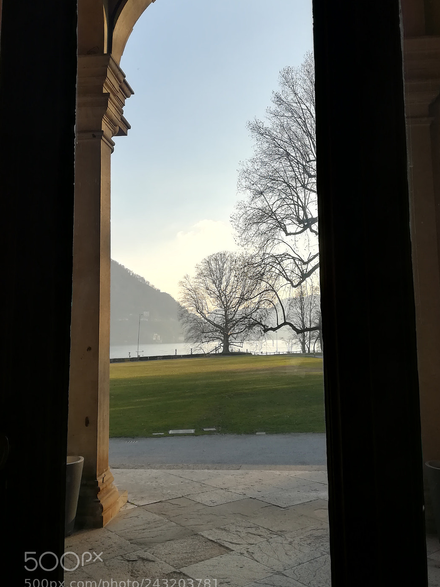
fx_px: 509
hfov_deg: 46.7
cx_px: 252
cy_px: 278
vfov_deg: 59.9
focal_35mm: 30
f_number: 2.2
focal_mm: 3.83
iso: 50
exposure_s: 1/694
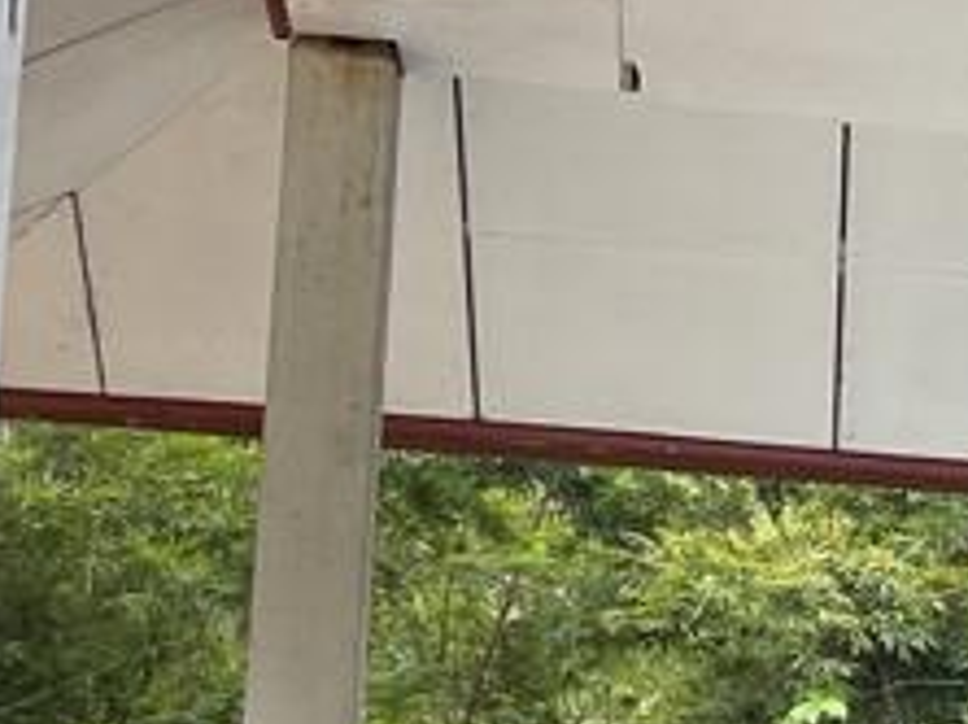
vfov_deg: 9.7
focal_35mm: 150
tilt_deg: +10.2
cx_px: 1650
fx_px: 4190
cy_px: 842
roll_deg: -1.2
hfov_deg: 12.2
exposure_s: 1/120
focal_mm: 3
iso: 25
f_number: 1.8
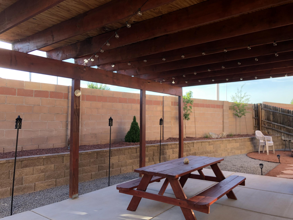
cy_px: 110
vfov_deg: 49.7
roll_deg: -0.5
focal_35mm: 28
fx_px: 237
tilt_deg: +3.3
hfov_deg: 63.4
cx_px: 146
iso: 20
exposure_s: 1/235
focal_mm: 3.99
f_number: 1.8
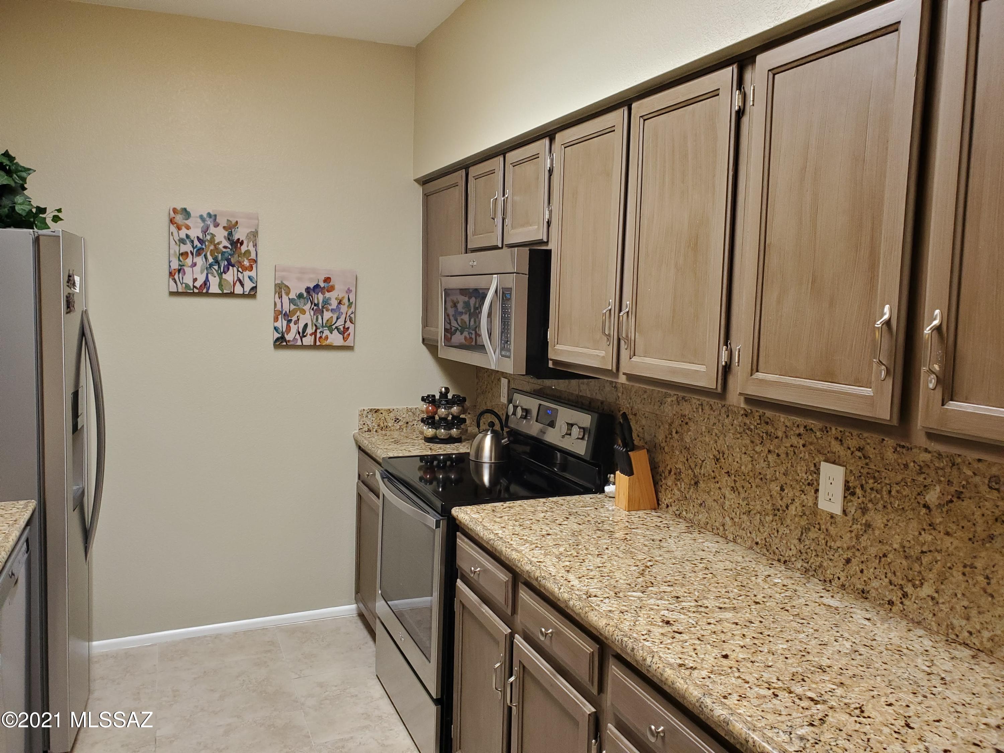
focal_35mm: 26
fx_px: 754
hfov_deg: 67.3
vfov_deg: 53.1
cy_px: 376
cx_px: 502
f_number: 2.4
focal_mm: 4.3
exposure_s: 1/120
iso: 250
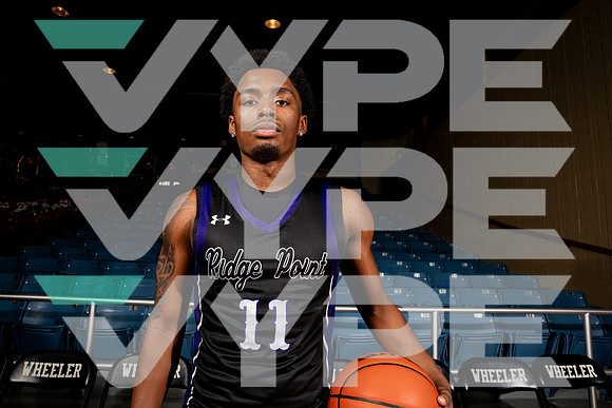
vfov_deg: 53.2
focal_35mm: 24
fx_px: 408
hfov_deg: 73.7
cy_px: 204
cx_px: 306
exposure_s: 1/125
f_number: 7.1
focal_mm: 24
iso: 250
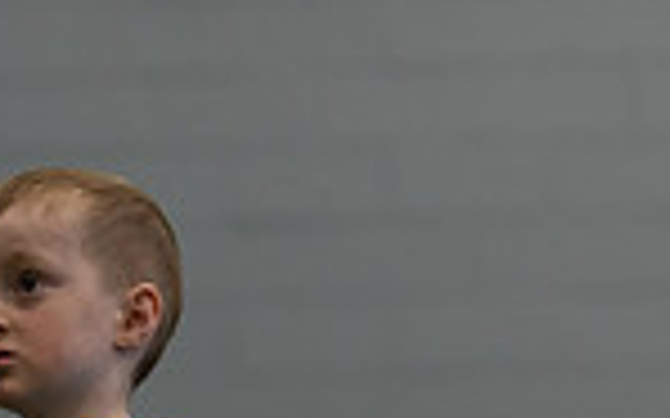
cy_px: 800
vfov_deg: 5.9
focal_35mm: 216
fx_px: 3943
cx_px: -54
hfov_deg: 9.6
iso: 1000
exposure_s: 1/1000
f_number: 1.6
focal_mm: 50
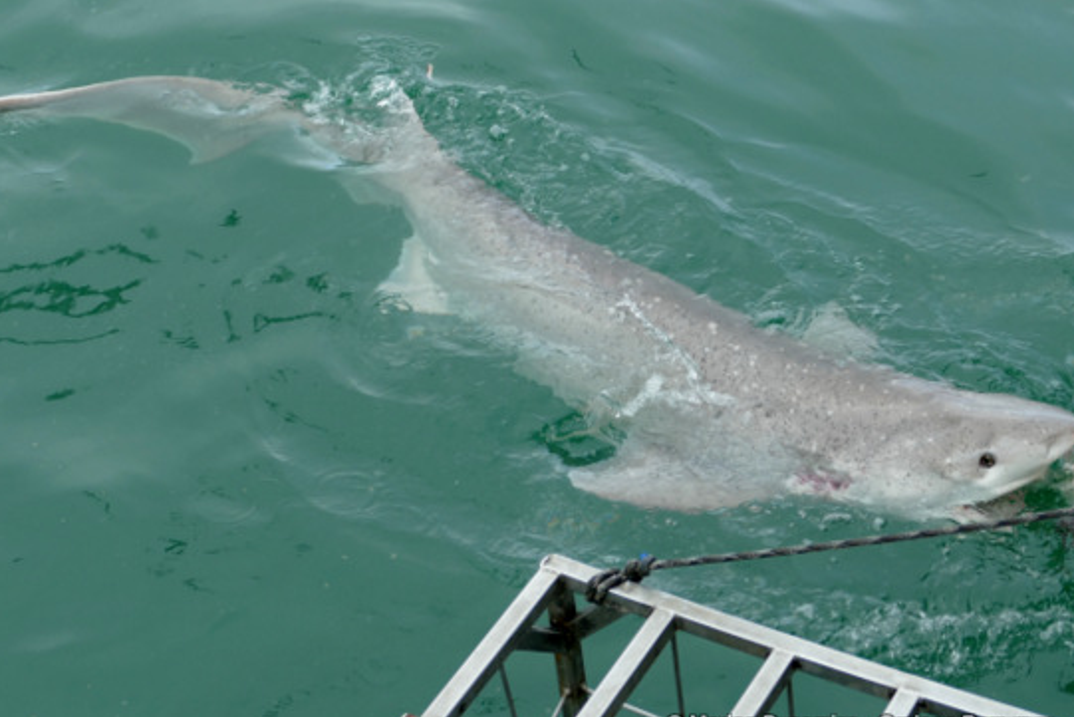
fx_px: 2119
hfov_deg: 28.4
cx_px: 492
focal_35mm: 71
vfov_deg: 19.2
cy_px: 364
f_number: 3.6
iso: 125
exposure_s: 1/160
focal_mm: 23.3
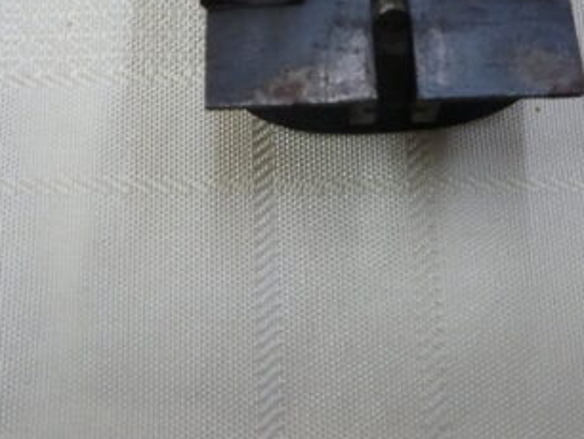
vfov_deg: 29.1
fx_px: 827
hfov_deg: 38.9
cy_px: 90
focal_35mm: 49
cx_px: 317
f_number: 3.3
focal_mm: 4.1
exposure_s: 1/30
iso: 250
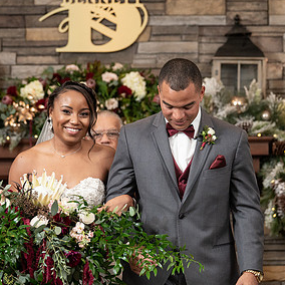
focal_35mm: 248
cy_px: 150
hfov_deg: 7.1
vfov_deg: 7.1
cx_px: 148
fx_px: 2310
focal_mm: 129
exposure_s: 1/200
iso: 2000
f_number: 4
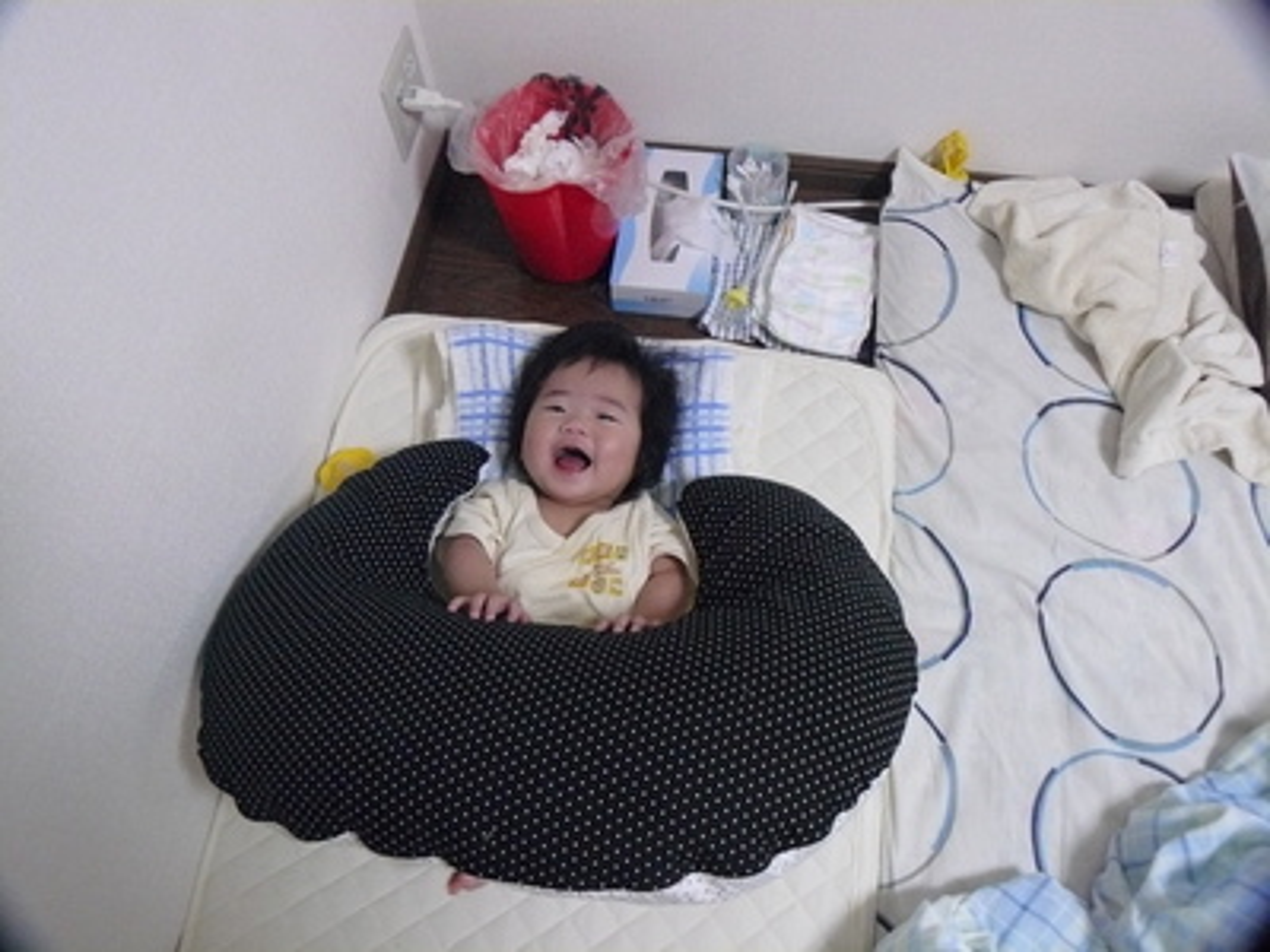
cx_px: 635
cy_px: 476
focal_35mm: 36
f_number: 2.8
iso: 400
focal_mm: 6
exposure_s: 1/30
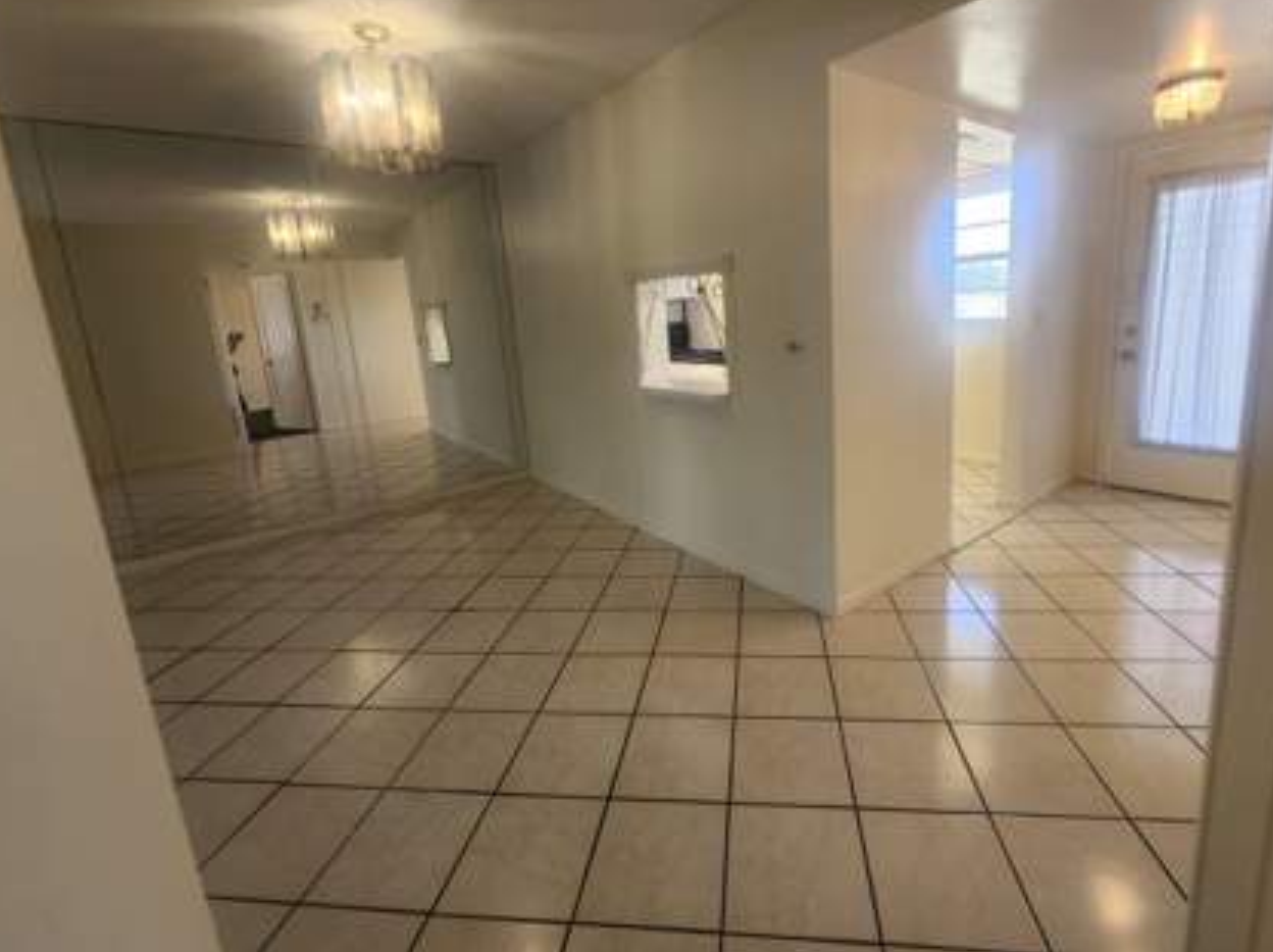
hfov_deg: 97.9
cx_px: 698
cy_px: 406
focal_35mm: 15
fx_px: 551
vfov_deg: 81.1
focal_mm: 1.74
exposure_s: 1/60
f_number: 2.2
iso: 125
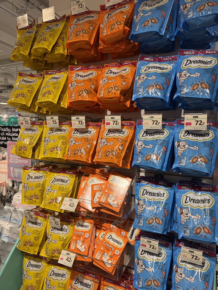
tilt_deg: -3.9
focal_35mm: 24
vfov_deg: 71.6
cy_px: 145
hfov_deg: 56.8
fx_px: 201
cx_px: 109
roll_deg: -0.4
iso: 64
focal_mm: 6.76
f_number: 1.78
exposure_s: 1/171
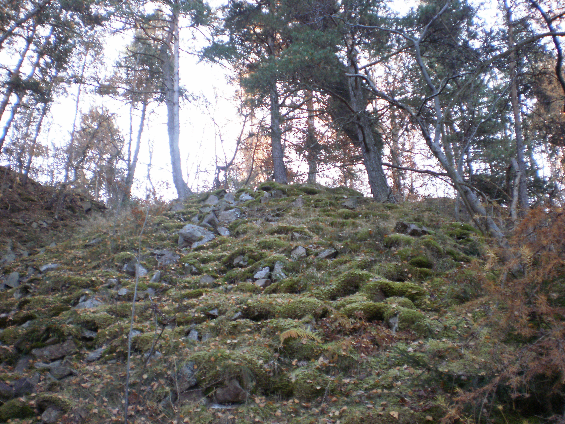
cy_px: 212
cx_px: 282
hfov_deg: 49.0
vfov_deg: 37.7
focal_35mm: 38
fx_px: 620
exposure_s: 1/40
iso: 100
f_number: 3.1
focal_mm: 6.3
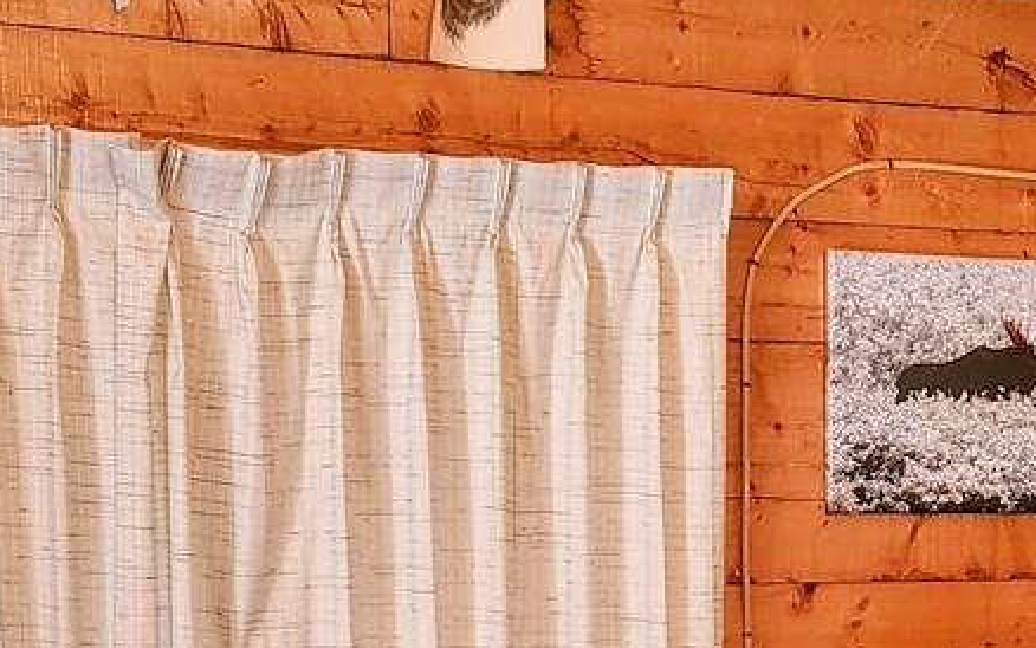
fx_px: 2514
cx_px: 885
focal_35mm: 89
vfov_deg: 13.8
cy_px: 981
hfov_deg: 22.8
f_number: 1.8
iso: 320
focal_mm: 5.4
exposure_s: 1/120
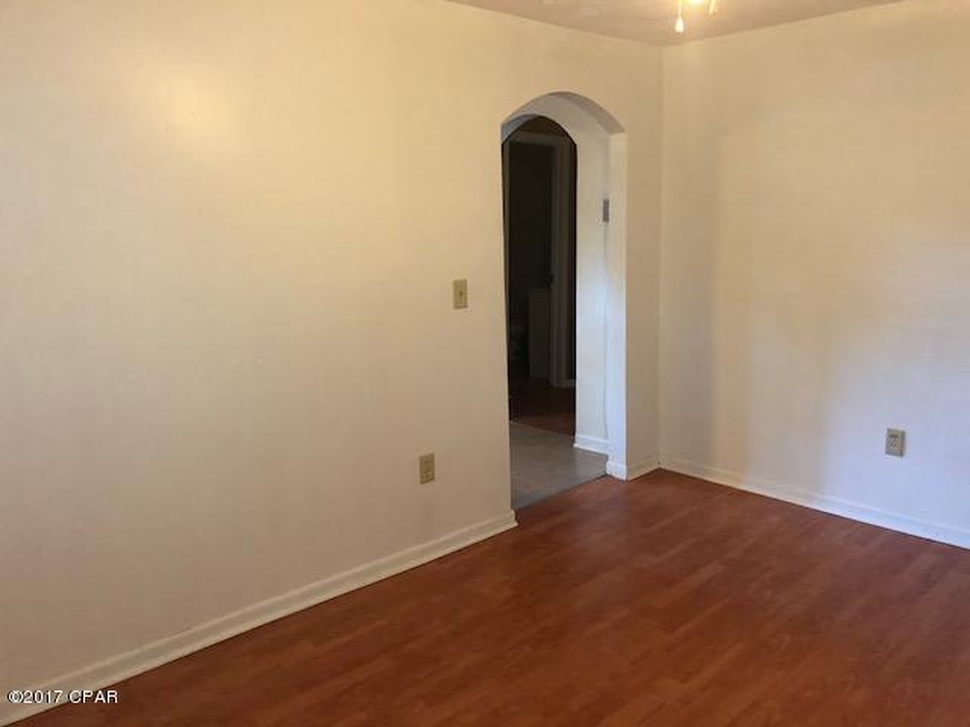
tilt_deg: -9.3
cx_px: 485
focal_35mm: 29
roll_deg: +0.5
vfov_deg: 48.2
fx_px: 813
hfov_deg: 61.7
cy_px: 364
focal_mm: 3.99
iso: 100
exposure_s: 1/11
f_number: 1.8
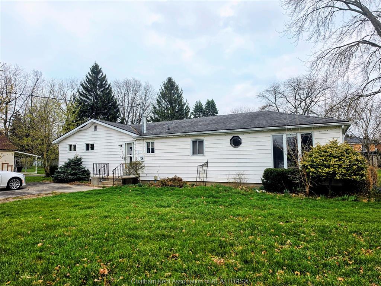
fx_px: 253
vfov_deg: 58.9
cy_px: 143
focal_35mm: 23
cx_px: 190
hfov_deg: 73.9
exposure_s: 1/3390
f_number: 1.4
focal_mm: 6.5
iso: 64
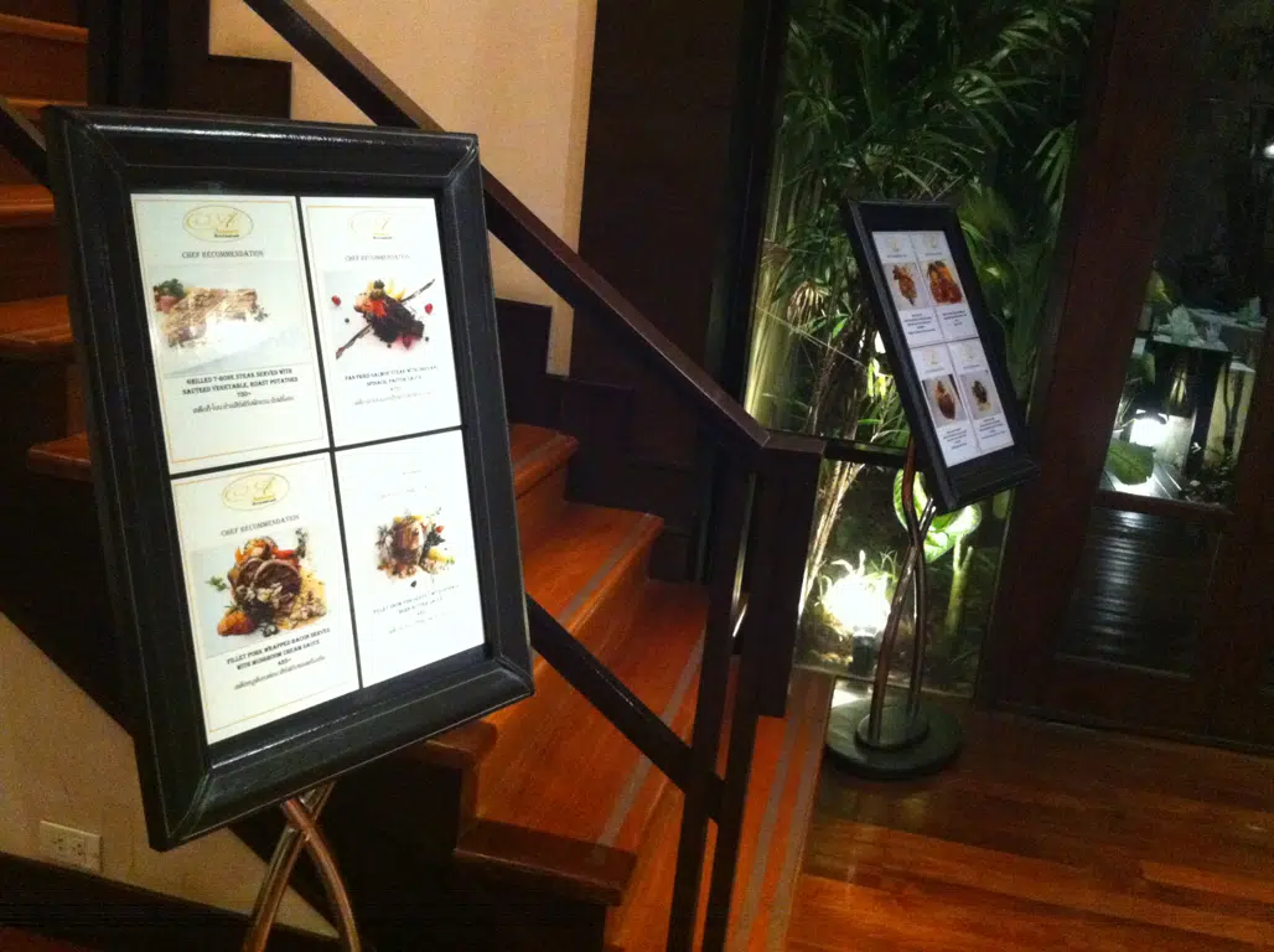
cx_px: 637
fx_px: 1286
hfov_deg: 52.7
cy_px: 476
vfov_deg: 40.6
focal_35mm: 35
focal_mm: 3.85
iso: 1000
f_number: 2.8
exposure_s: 1/15
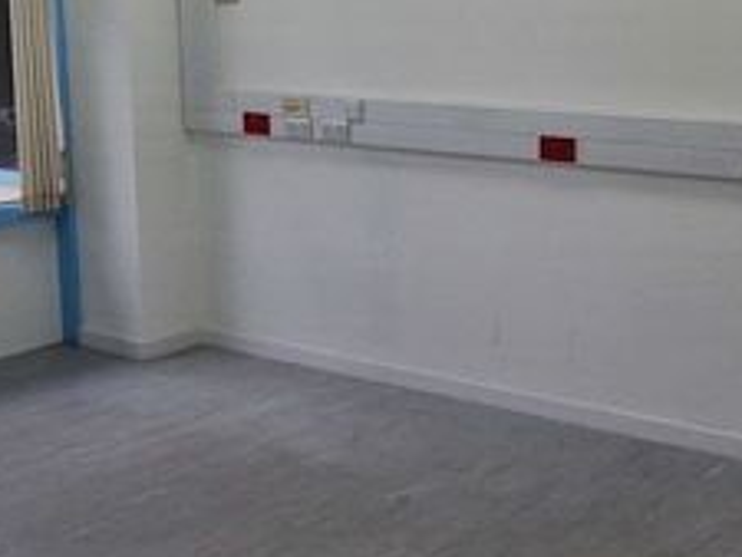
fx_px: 1373
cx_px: 442
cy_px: 259
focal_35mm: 64
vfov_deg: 22.9
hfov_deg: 30.2
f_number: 2.2
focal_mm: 2.2
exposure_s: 1/241
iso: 50
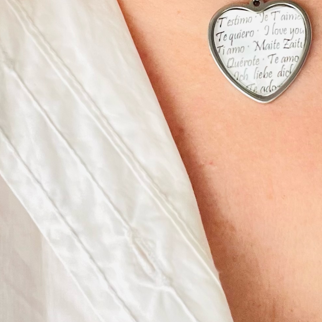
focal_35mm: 55
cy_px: 88
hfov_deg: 30.6
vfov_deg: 30.7
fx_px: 579
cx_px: 238
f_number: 2.2
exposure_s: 1/60
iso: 200
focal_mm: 2.71
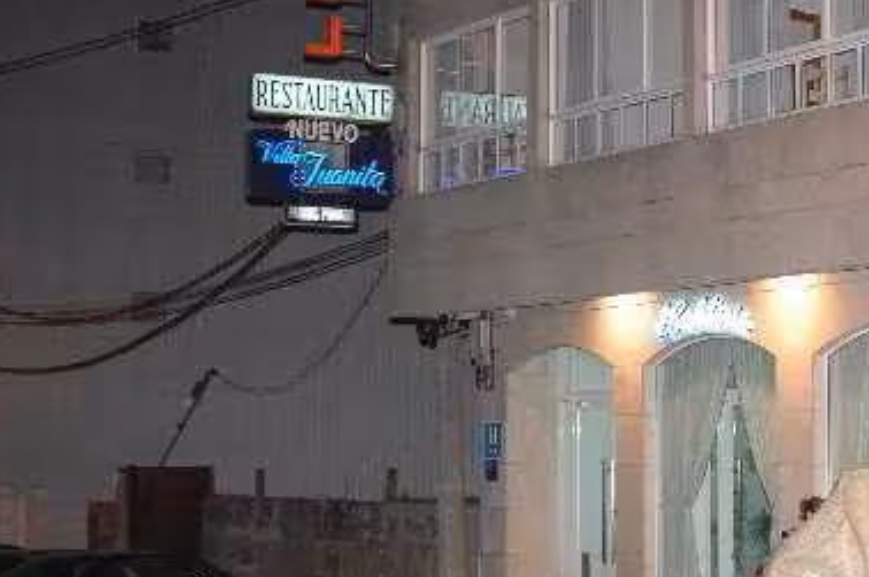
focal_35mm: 89
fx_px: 2146
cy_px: 205
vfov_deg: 15.3
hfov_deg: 22.1
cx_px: 858
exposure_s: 1/50
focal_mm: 28
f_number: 4.5
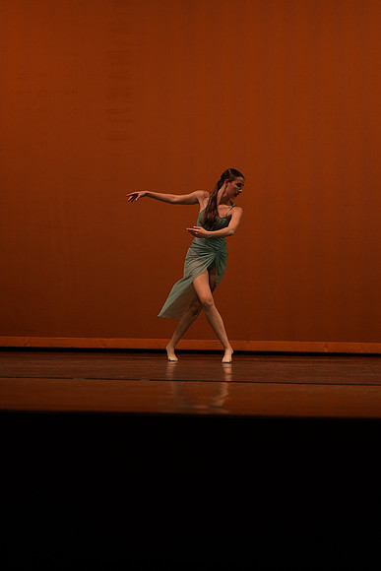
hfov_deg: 13.0
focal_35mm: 105
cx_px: 190
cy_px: 286
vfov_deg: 19.5
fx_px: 1666
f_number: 4
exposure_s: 1/1000
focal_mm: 105
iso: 2000
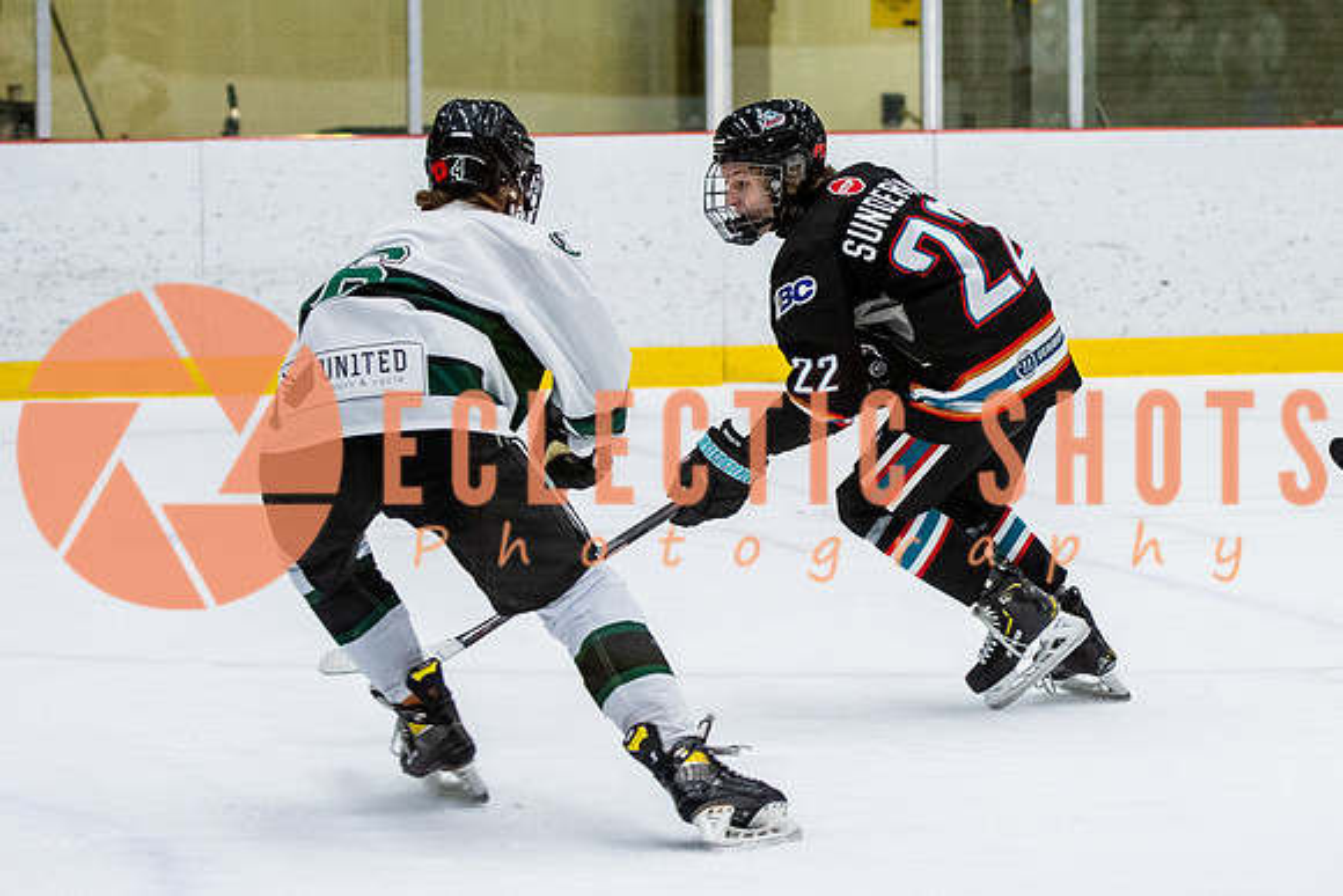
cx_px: 962
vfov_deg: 8.3
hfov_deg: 12.4
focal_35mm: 165
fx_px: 6147
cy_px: 357
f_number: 2.8
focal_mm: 75
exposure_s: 1/640
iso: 1400
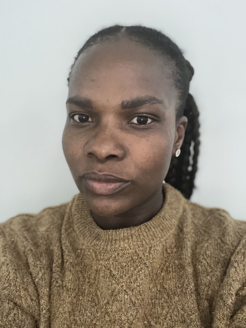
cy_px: 164
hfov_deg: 46.8
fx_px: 284
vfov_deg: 60.0
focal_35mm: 30
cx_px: 123
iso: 500
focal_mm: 2.71
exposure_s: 1/40
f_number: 2.2
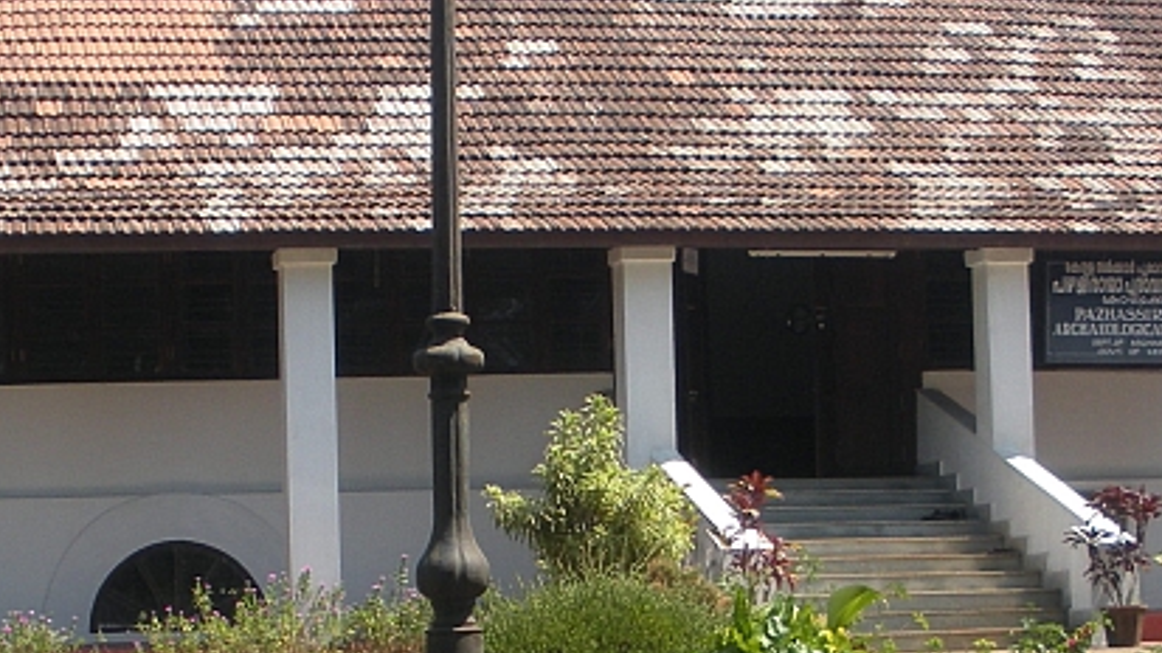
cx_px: 619
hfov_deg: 22.5
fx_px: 2926
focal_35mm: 95
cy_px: 563
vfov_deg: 12.6
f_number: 3.5
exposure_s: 1/483
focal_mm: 6.3
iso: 64
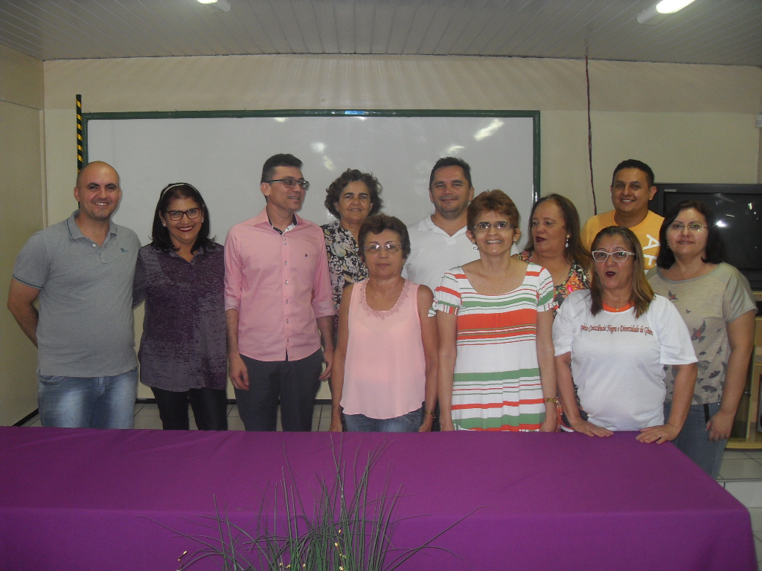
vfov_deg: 41.8
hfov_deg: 54.0
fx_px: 748
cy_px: 286
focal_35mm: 34
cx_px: 381
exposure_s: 1/45
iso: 120
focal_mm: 6.3
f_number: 2.8
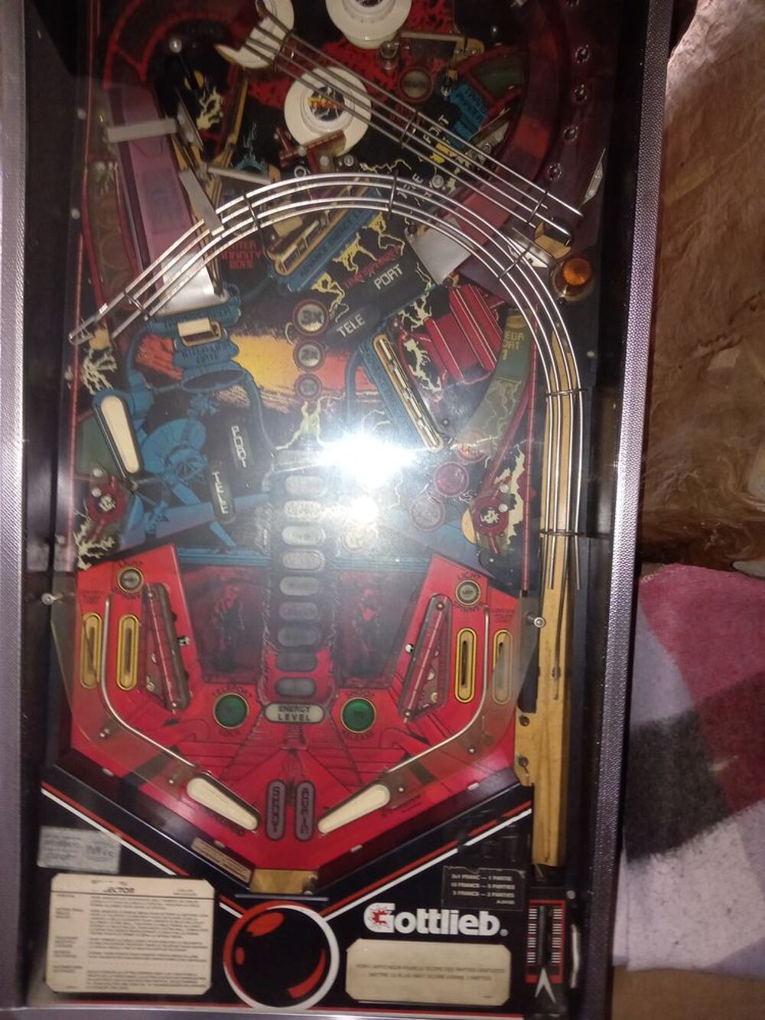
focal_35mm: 25
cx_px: 382
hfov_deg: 54.9
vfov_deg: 69.4
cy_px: 510
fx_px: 737
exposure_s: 1/14.3
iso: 1193
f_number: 1.8
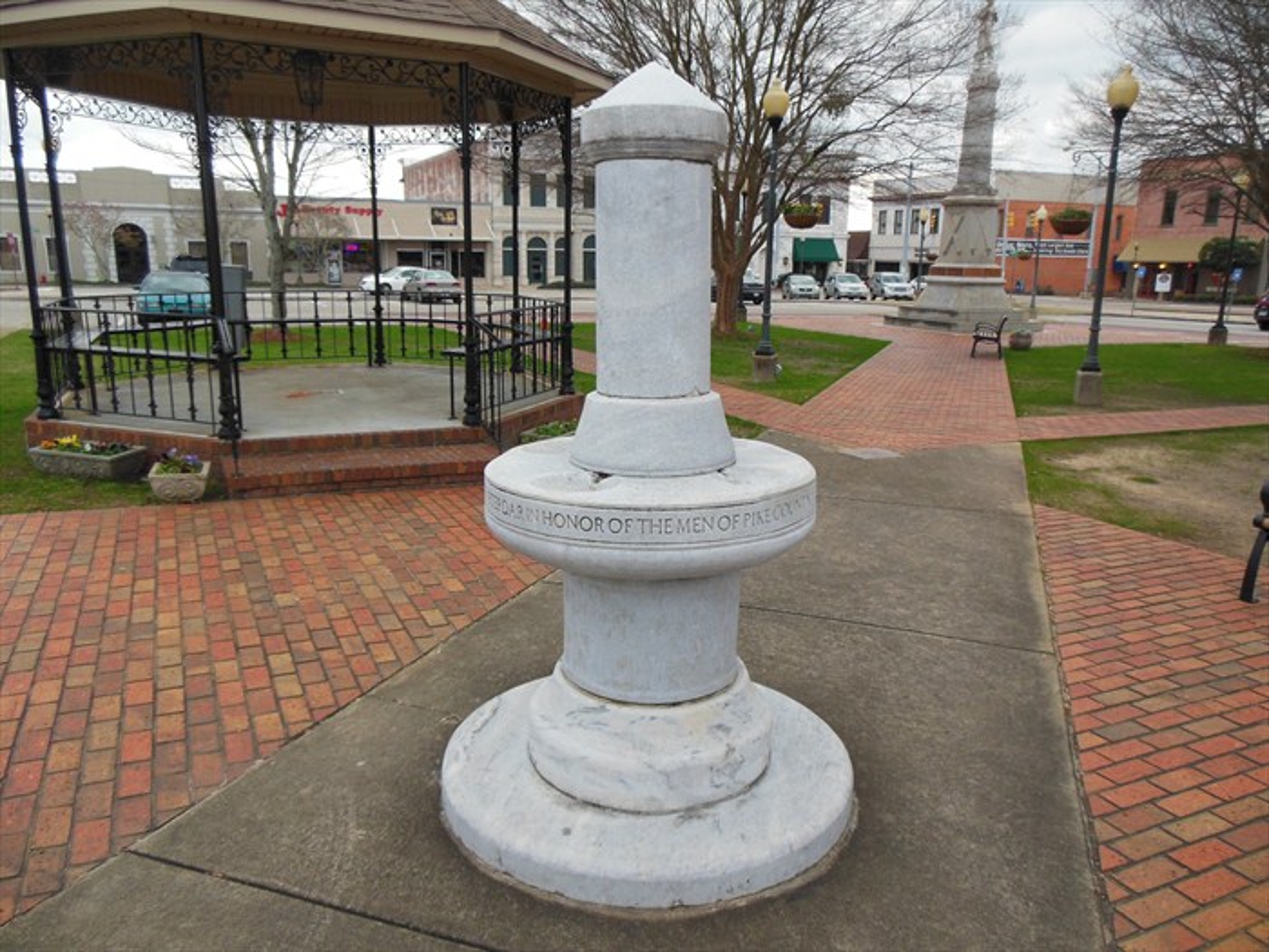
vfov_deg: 54.9
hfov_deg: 69.4
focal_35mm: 25
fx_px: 916
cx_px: 634
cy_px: 476
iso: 125
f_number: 3.2
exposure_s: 1/200
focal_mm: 4.5
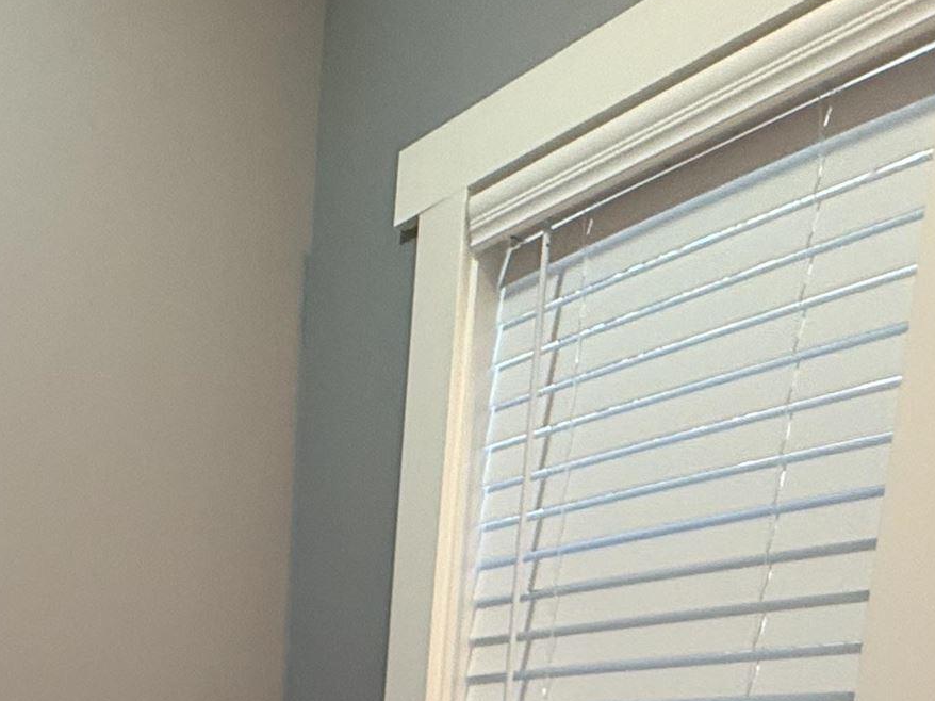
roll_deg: -1.6
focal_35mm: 49
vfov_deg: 23.2
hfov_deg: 36.5
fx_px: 1323
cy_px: 1079
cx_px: 93
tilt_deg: -12.2
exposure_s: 1/60
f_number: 2.2
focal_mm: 2.22
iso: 250
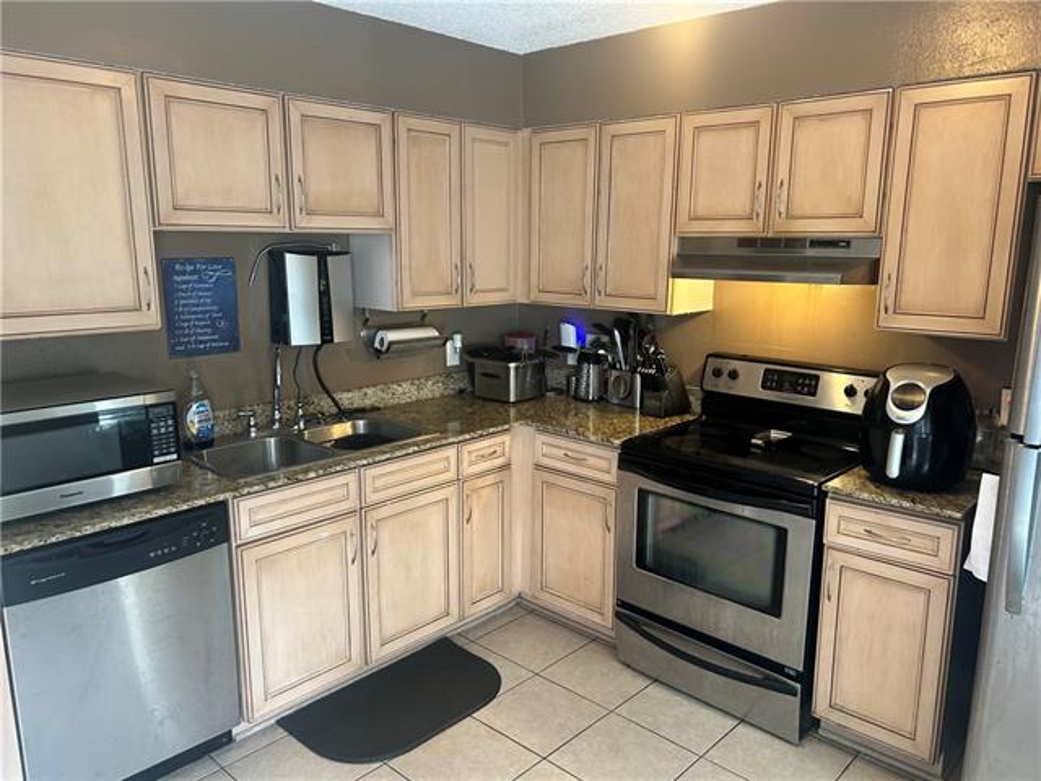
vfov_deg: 53.1
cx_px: 520
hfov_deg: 67.3
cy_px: 390
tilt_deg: -12.3
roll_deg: +0.3
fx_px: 782
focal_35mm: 26
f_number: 1.5
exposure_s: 1/60
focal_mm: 5.7
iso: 125
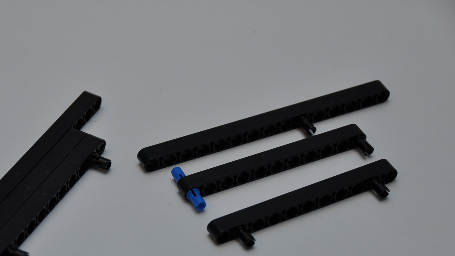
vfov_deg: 8.2
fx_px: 1794
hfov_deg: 14.5
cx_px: 184
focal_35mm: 149
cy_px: 189
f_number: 5
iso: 200
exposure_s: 1/60
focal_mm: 75
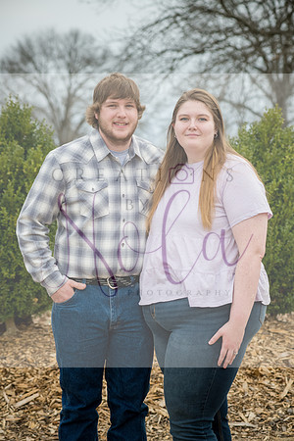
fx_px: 1286
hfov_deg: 13.0
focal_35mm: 105
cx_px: 147
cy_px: 220
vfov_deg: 19.5
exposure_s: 1/640
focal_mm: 105
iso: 400
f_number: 6.3
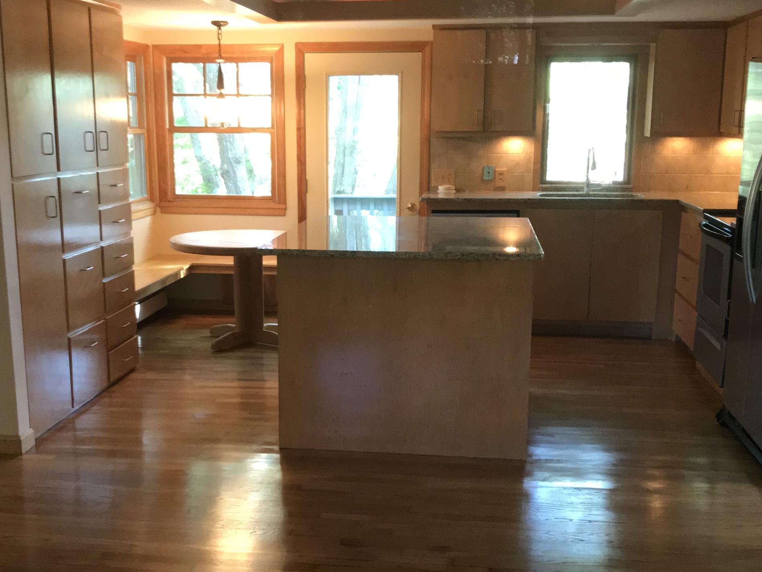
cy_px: 338
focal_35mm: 44
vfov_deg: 32.8
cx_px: 364
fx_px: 969
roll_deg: -0.2
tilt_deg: -9.9
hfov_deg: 42.9
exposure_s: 1/24
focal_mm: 3.99
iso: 200
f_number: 1.8
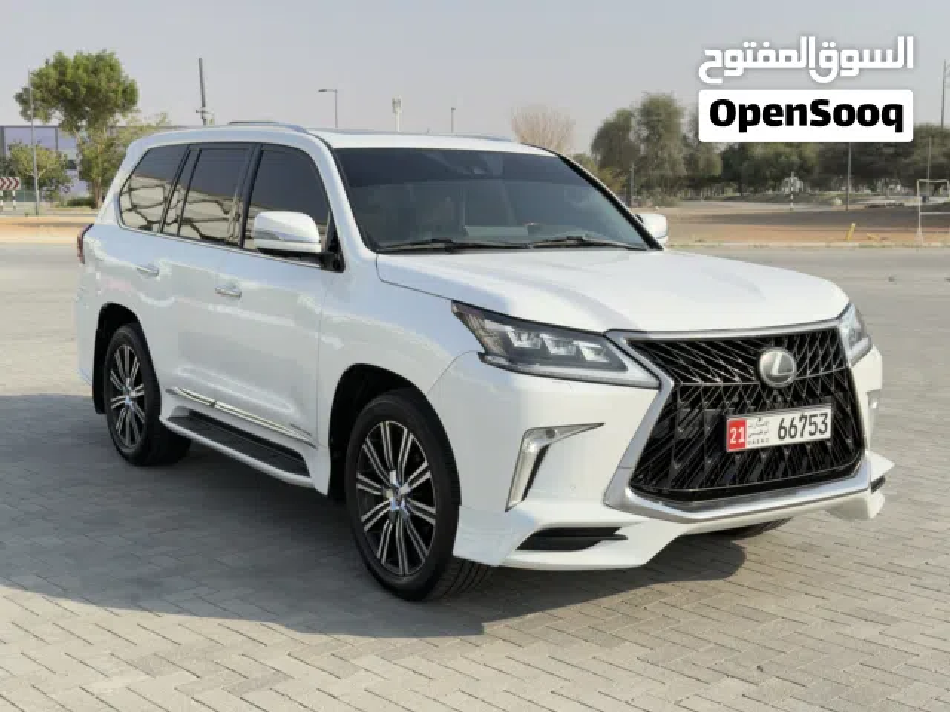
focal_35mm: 35
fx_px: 961
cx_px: 475
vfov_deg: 40.7
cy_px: 356
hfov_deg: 52.6
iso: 100
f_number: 1.78
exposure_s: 1/3058
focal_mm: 6.76
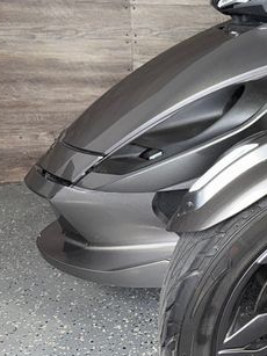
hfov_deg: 26.4
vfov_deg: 37.3
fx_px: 515
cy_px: 92
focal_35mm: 50
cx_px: 306
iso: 64
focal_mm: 6.76
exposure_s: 1/22
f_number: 1.78
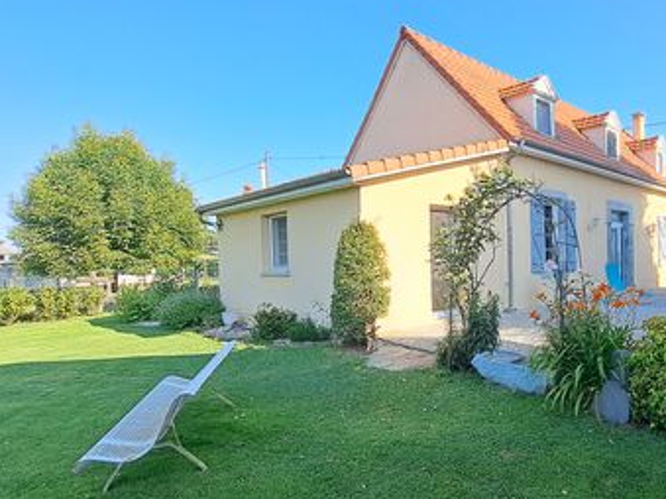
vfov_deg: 58.6
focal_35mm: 23
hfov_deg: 69.6
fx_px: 442
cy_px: 289
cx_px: 491
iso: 50
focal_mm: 1.74
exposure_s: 1/426
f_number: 2.2
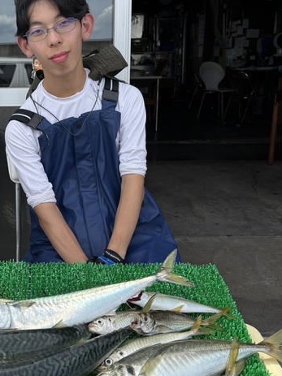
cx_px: 44
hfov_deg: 29.3
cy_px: 193
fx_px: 522
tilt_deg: -15.1
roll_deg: +0.7
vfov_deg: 39.7
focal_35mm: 48
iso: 50
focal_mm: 5.96
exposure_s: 1/1721
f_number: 1.6
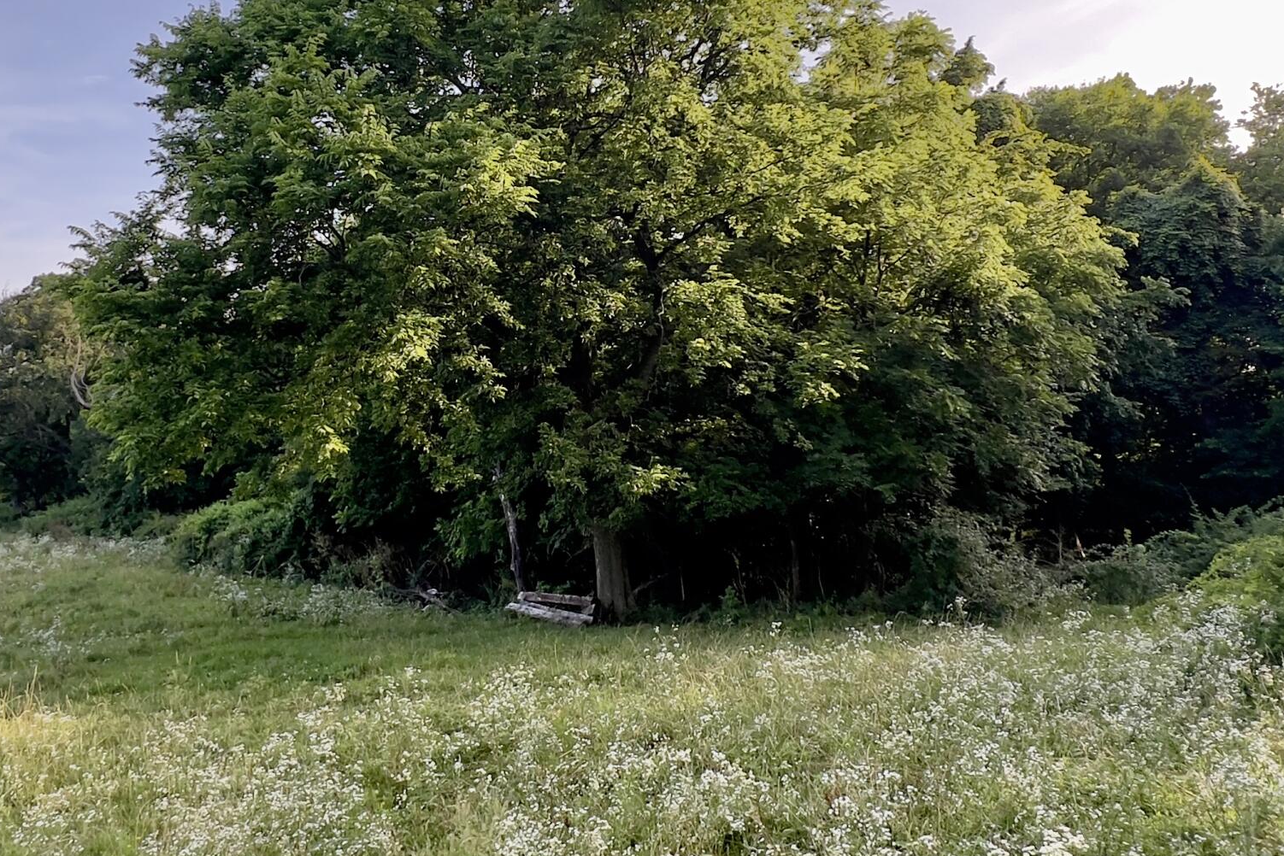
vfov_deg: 47.2
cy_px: 290
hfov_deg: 67.2
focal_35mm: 27
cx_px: 577
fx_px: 963
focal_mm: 1.57
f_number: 1.8
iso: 32
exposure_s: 1/176
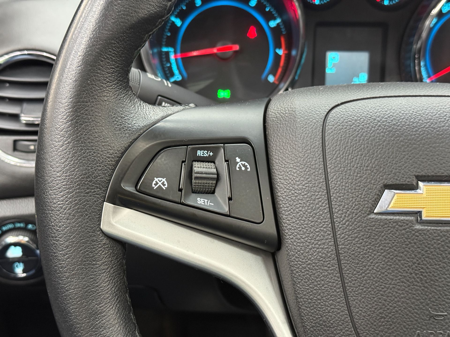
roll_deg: -2.4
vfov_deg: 30.3
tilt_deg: -25.3
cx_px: 225
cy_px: 168
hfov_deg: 39.7
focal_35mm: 48
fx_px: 624
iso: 500
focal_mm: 6.76
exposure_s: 1/30
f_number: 1.78
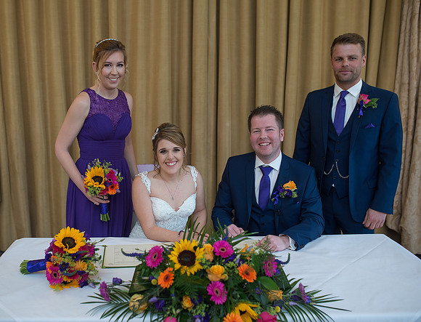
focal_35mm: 38
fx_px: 470
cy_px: 161
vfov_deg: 37.8
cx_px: 179
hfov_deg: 48.1
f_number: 2.8
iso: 320
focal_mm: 35
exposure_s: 1/100
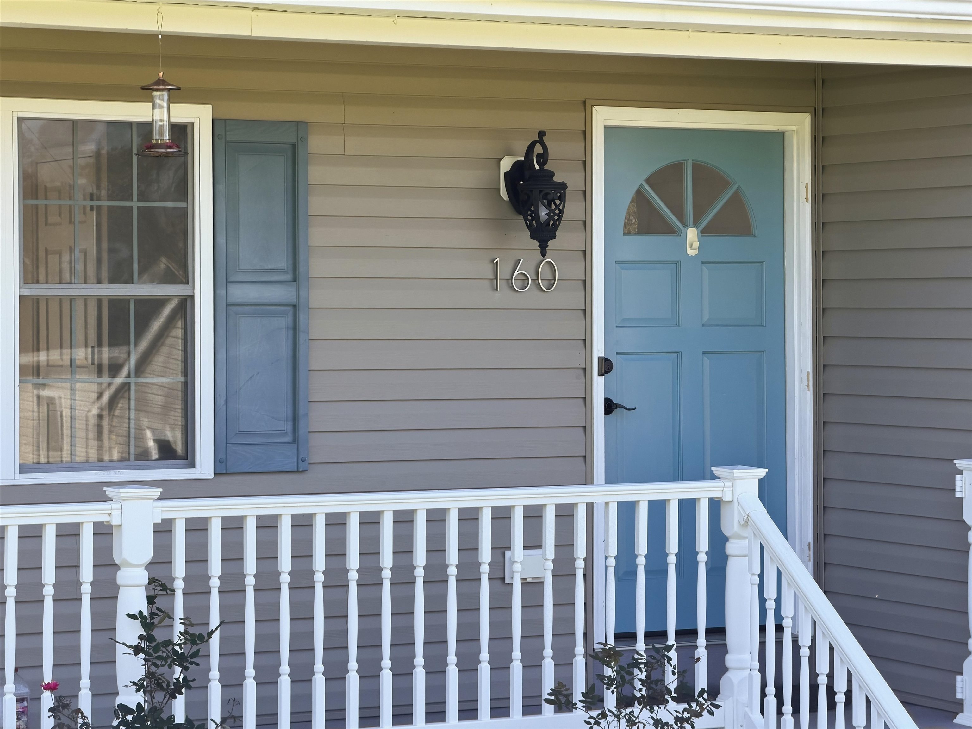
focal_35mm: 100
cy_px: 364
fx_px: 2808
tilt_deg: -1.2
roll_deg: +1.5
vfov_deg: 14.8
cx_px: 486
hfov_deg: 19.6
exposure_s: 1/232
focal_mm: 16.9
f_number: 2.8
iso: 50
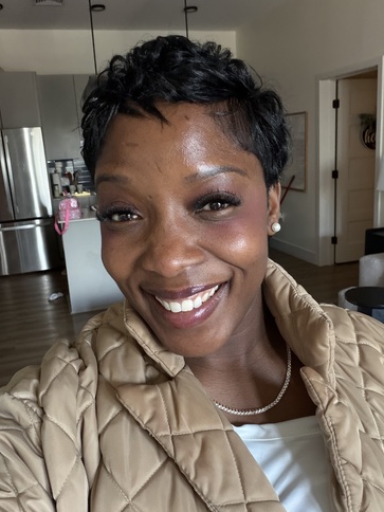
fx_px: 459
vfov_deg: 58.4
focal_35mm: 31
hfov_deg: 45.4
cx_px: 191
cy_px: 255
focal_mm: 2.71
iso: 640
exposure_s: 1/30
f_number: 1.9
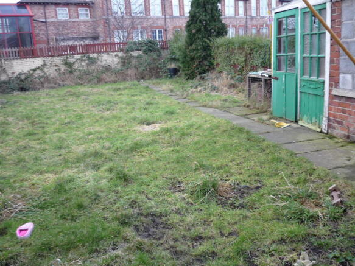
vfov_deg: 42.9
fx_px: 338
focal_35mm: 33
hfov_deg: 55.4
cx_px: 178
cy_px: 133
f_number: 2.8
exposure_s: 1/40
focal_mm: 5.5
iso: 100
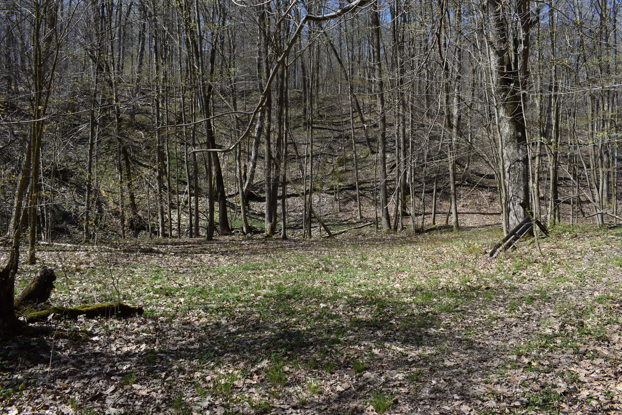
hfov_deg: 61.9
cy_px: 208
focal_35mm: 30
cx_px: 311
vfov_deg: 43.6
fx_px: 518
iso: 200
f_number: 9
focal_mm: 20
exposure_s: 1/320
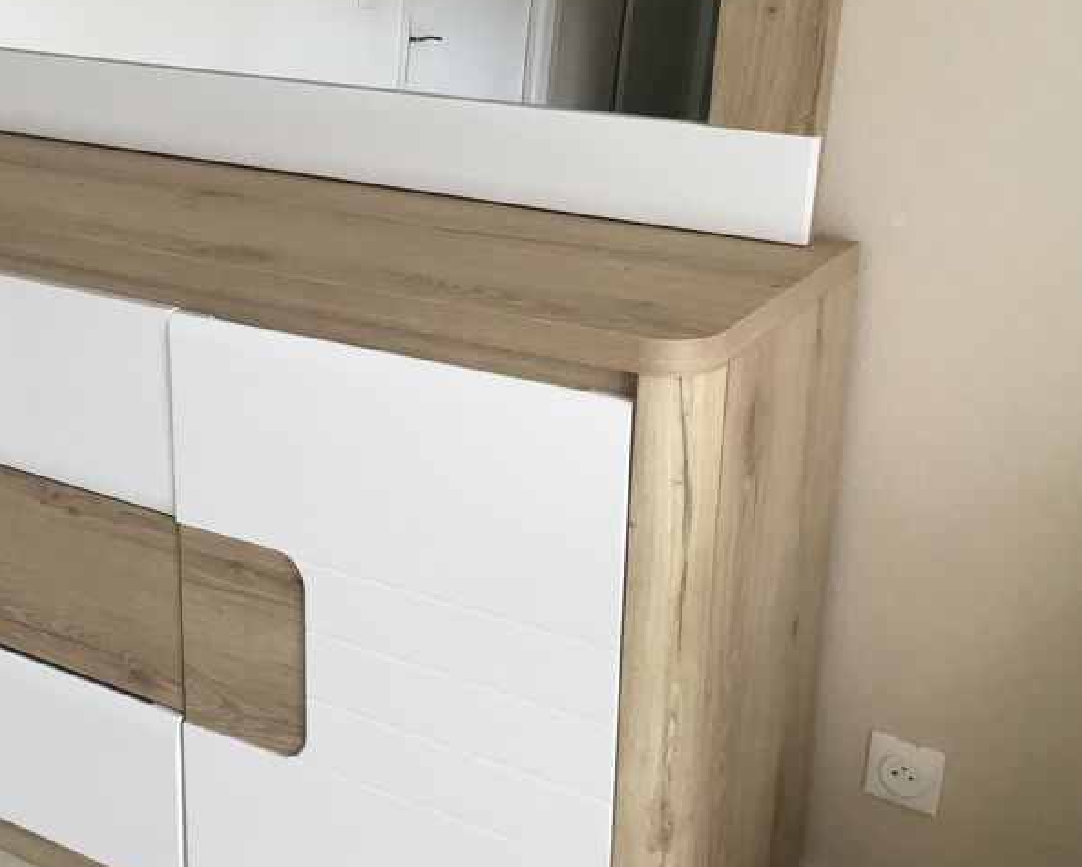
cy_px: 341
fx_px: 1634
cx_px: 296
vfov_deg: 29.6
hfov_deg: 36.0
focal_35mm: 51
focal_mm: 3.3
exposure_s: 1/33
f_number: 2.4
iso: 32
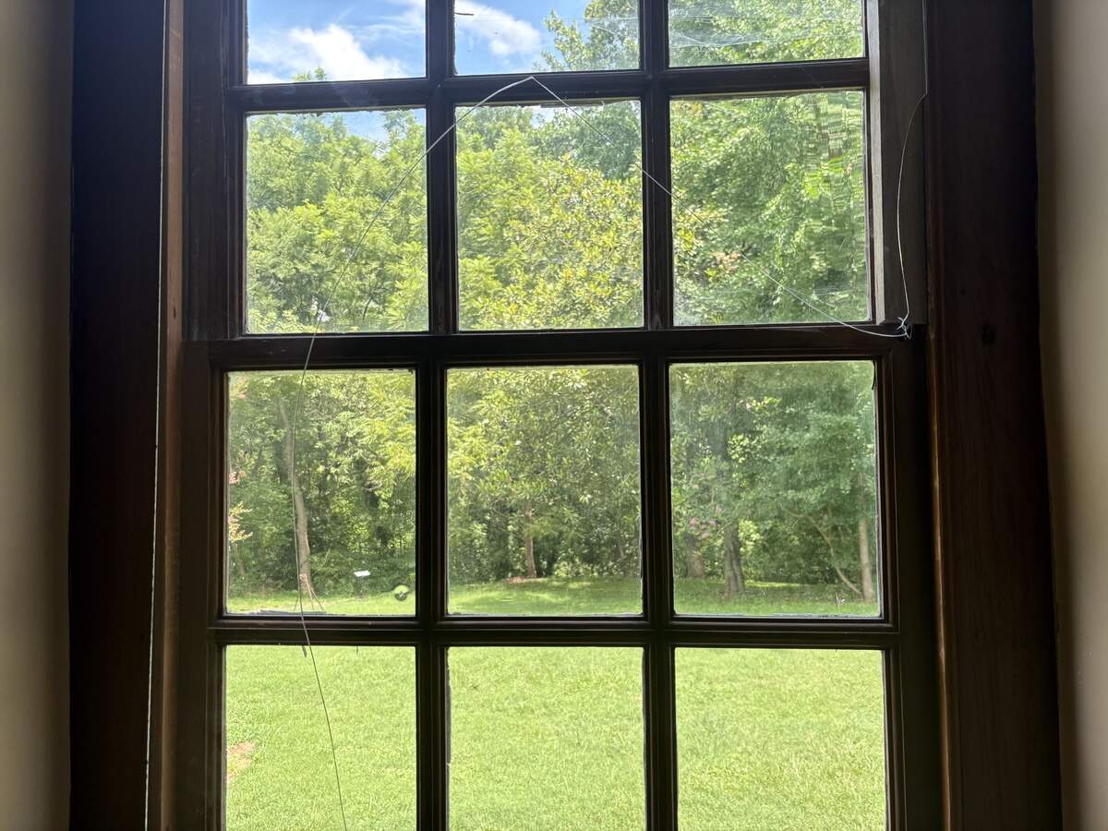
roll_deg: +1.3
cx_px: 554
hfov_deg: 67.3
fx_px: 832
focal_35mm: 26
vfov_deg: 53.1
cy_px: 416
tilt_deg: +2.7
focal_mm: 5.96
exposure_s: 1/213
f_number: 1.6
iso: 40
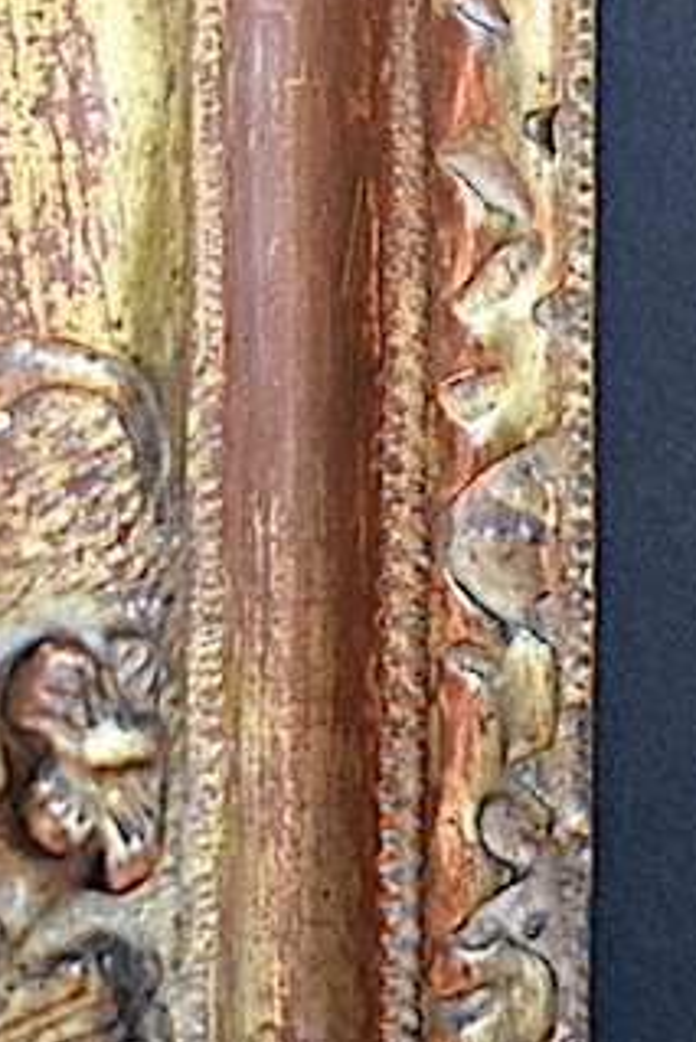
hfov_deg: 7.1
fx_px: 5562
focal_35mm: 192
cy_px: -738
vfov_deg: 10.2
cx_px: 640
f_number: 4.5
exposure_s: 1/60
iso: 1250
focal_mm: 34
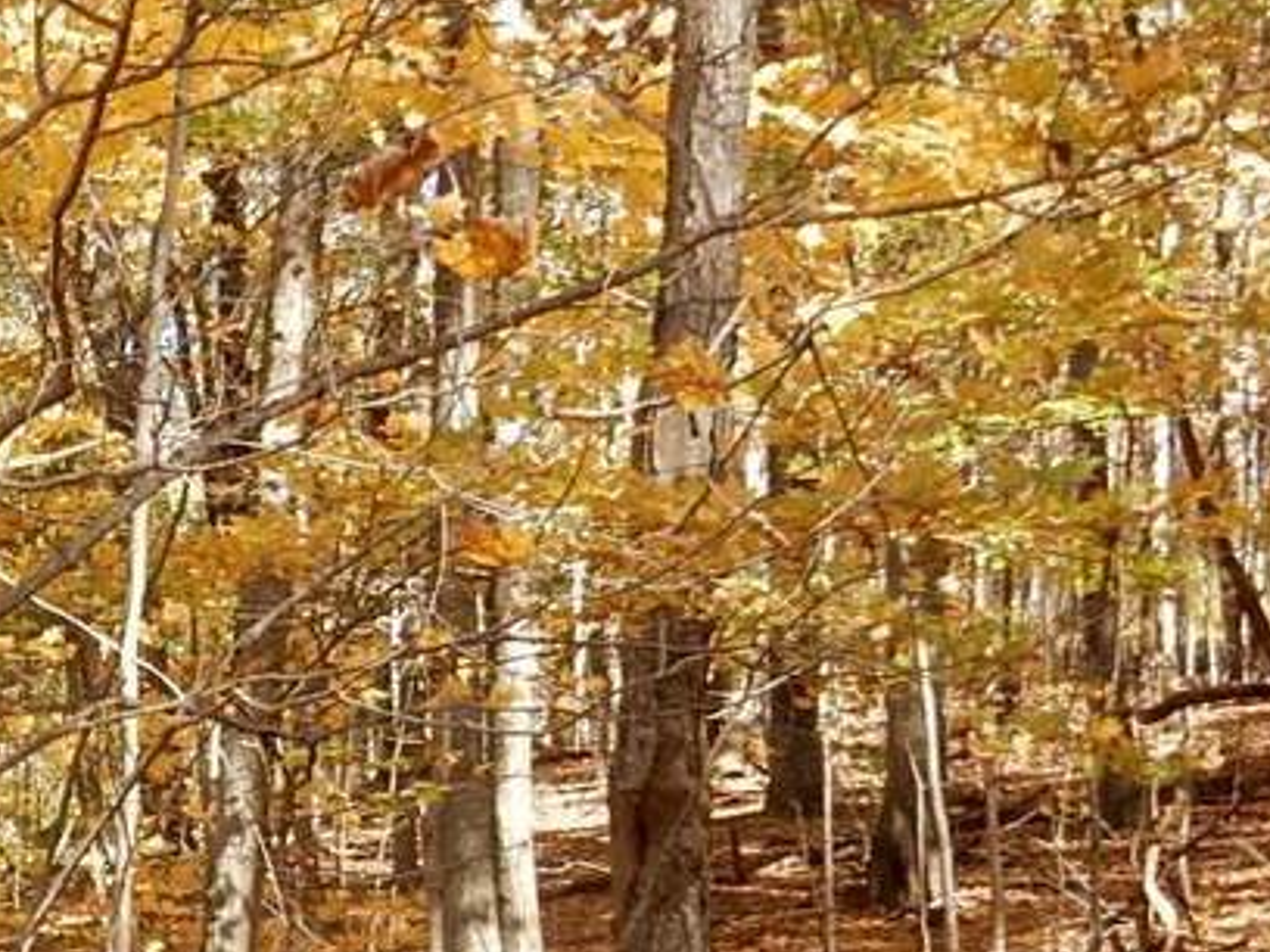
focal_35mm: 113
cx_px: -635
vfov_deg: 13.0
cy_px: 865
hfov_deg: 16.0
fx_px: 4146
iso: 125
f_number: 4
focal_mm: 6.4
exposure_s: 1/100
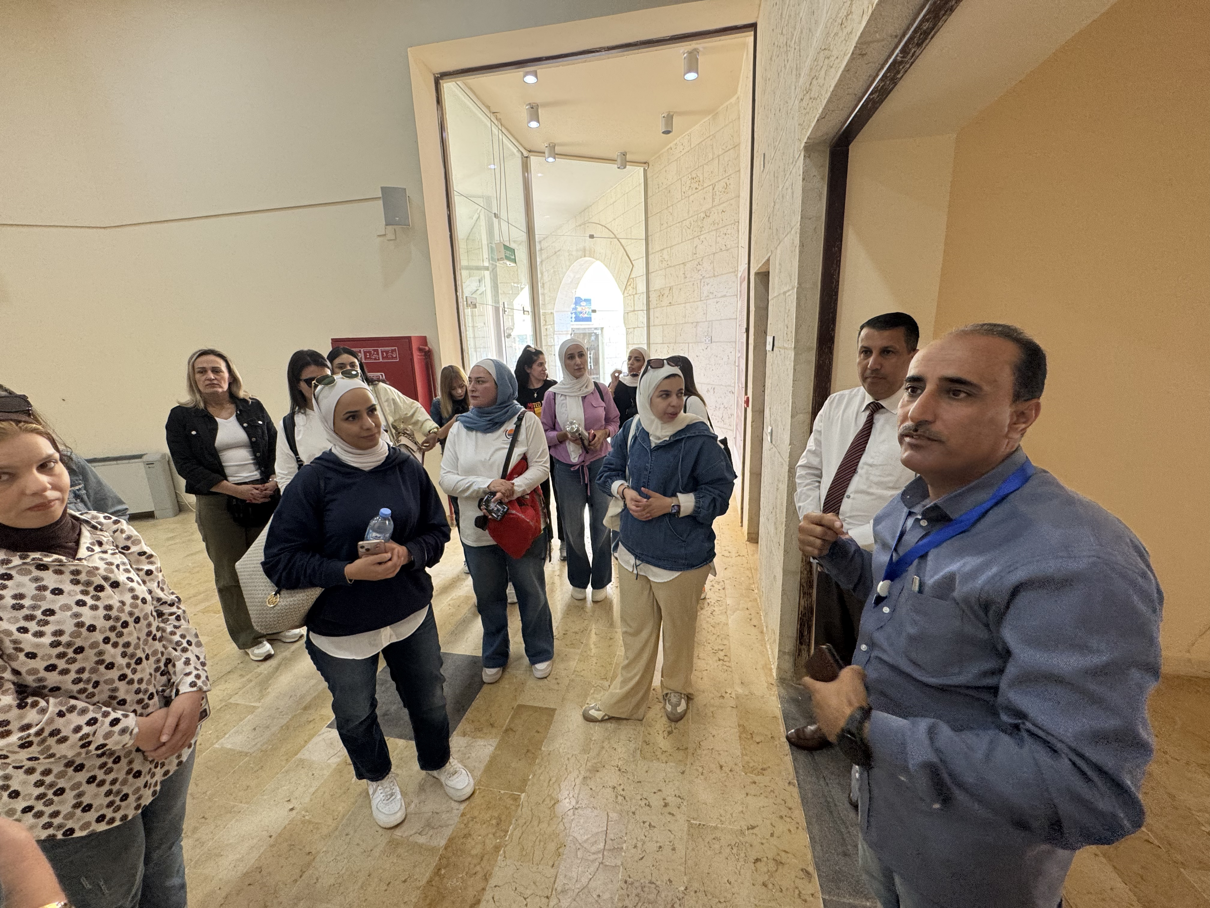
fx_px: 489
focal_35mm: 14
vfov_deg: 85.7
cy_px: 454
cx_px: 605
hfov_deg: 102.1
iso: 160
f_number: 2.2
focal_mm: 2.22
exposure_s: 1/100
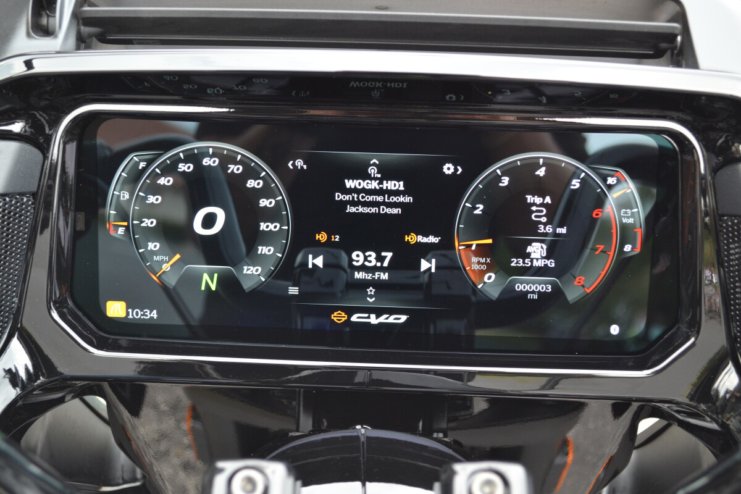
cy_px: 247
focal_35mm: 60
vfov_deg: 22.6
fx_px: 1235
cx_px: 370
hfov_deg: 33.4
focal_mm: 40
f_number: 5.3
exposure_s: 1/40
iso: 400
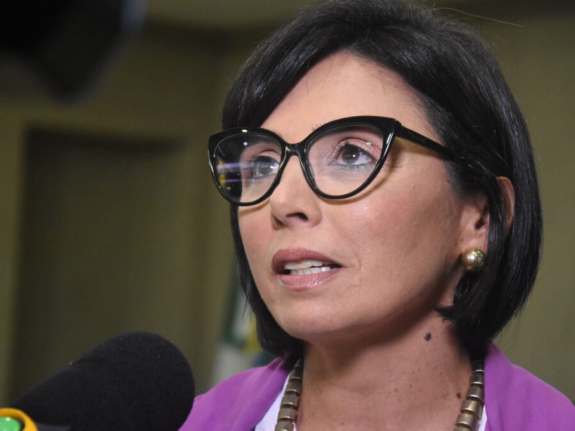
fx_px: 2442
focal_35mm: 147
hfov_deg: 13.4
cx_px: 297
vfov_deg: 10.1
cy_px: 215
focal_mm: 90
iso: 6400
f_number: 7.1
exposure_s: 1/320
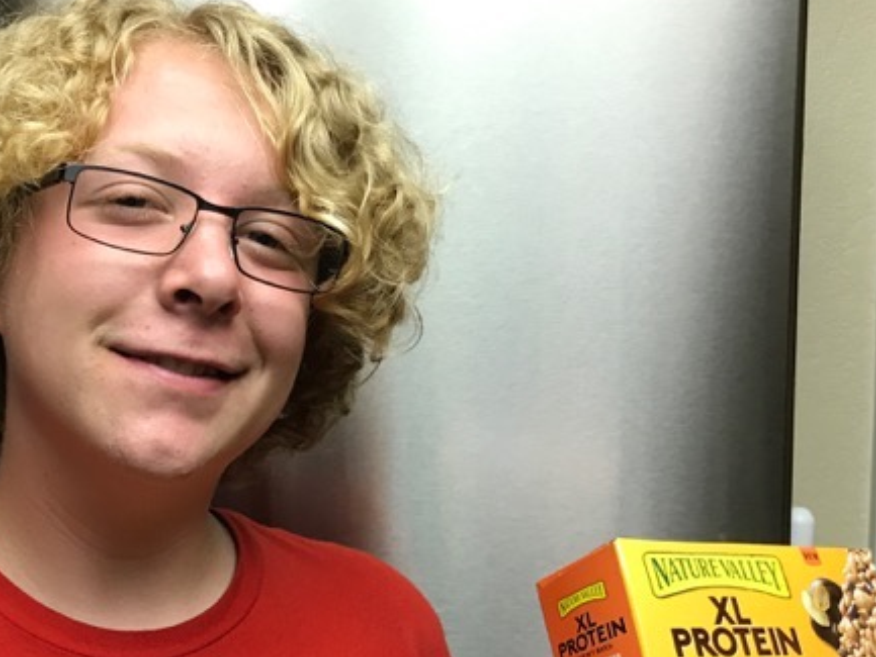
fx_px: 1392
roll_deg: +2.7
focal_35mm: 55
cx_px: 158
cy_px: 560
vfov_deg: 25.9
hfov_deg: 33.8
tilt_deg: -10.0
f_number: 1.8
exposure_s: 1/24
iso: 40
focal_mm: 3.99
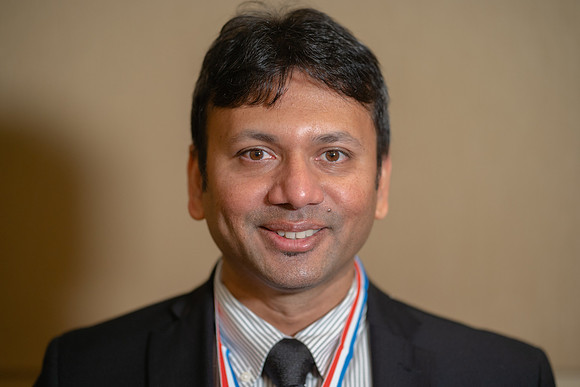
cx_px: 290
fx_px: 1423
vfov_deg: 15.5
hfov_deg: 23.0
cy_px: 194
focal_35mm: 88
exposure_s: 1/250
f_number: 1.8
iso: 500
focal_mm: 85
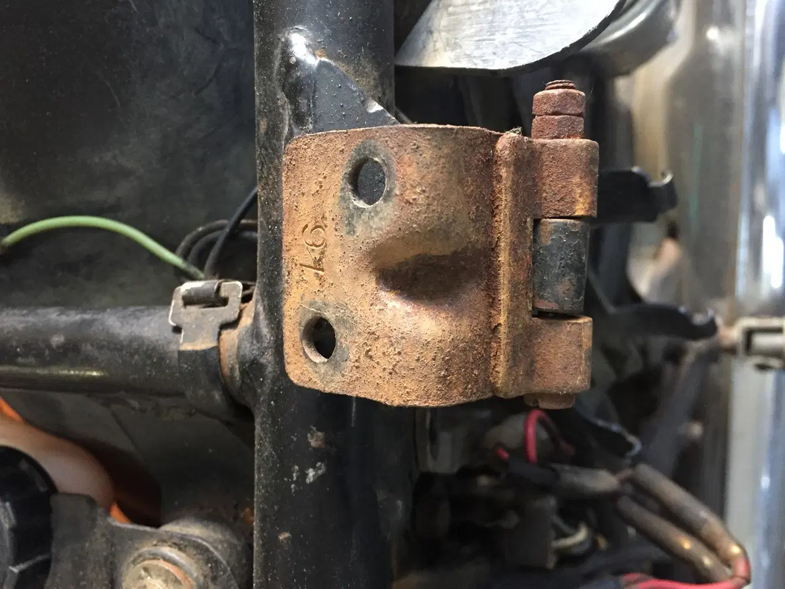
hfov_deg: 61.7
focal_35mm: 29
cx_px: 392
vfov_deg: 48.2
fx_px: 658
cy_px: 294
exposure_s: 1/17
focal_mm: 4.15
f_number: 2.2
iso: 250
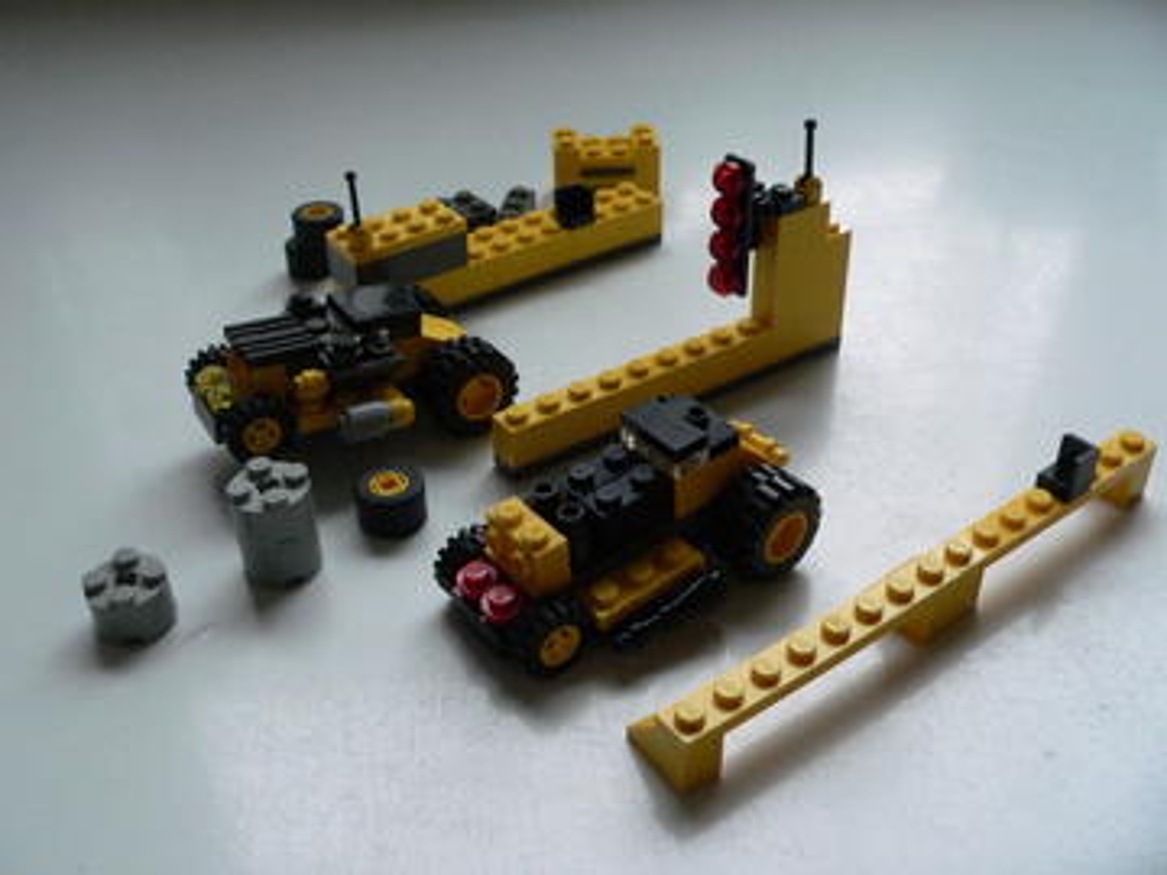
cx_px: 584
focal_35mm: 36
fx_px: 1214
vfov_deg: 39.7
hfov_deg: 51.4
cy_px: 438
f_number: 3.7
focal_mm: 6
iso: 400
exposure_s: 1/125
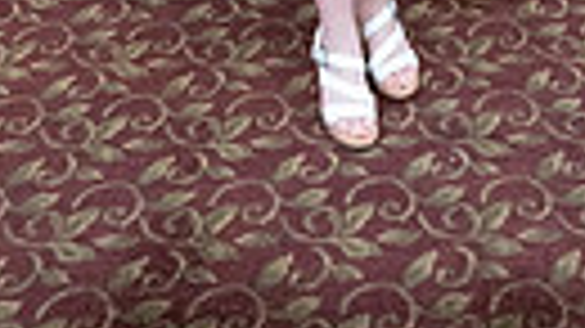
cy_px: -535
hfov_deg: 24.3
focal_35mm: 87
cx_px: 410
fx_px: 1349
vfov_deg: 11.0
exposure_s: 1/125
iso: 6400
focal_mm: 24
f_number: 4
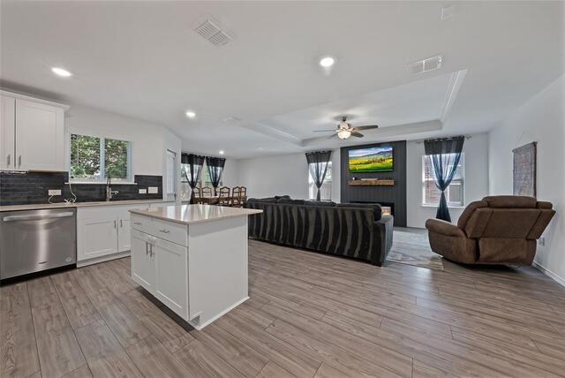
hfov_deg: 112.6
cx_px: 282
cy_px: 189
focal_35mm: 12
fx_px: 188
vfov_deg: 90.1
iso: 200
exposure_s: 1/2
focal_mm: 12
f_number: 13
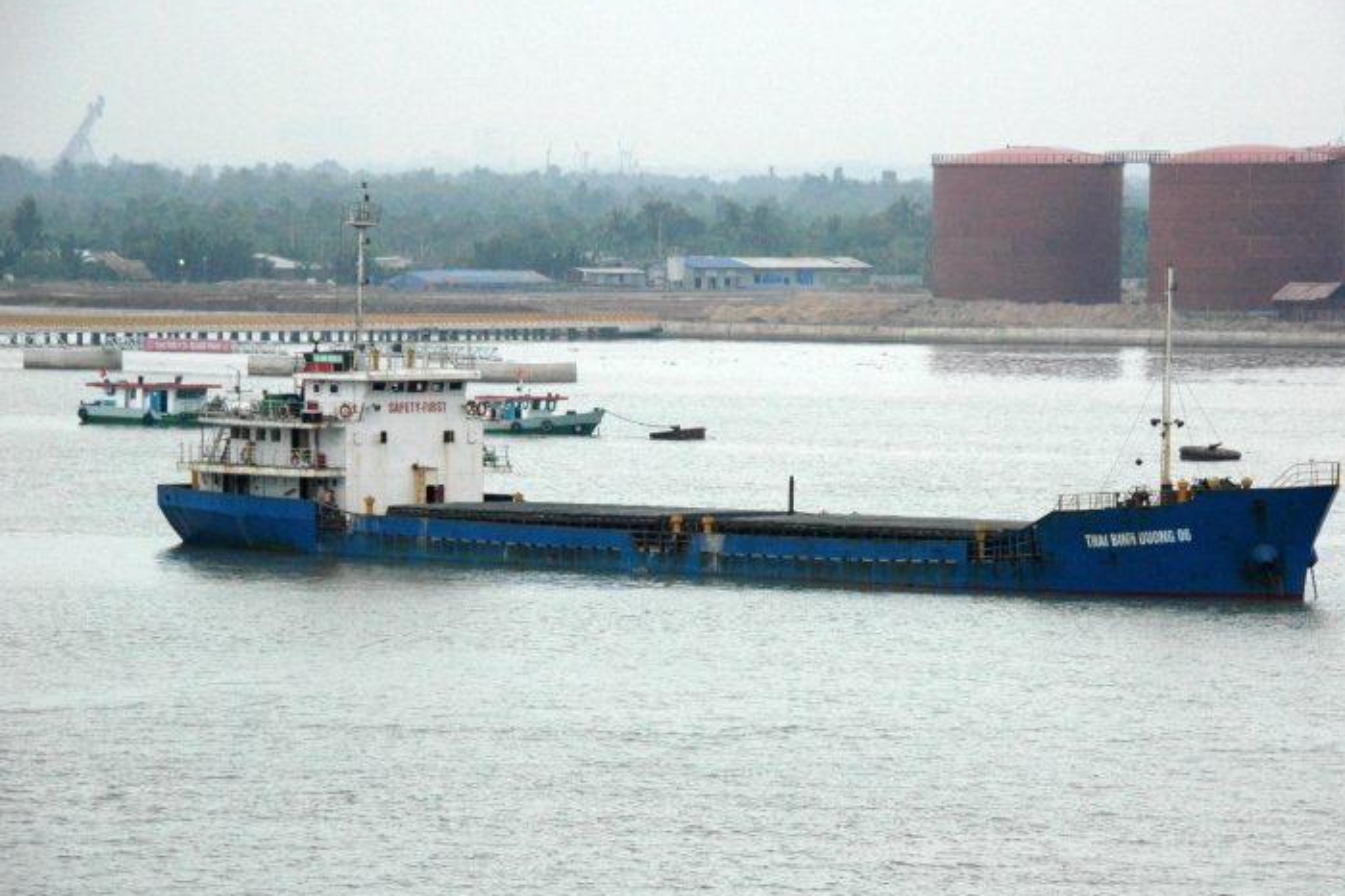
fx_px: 9282
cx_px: 753
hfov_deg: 8.3
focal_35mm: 249
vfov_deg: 5.5
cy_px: 494
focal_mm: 145
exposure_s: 1/1000
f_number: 8
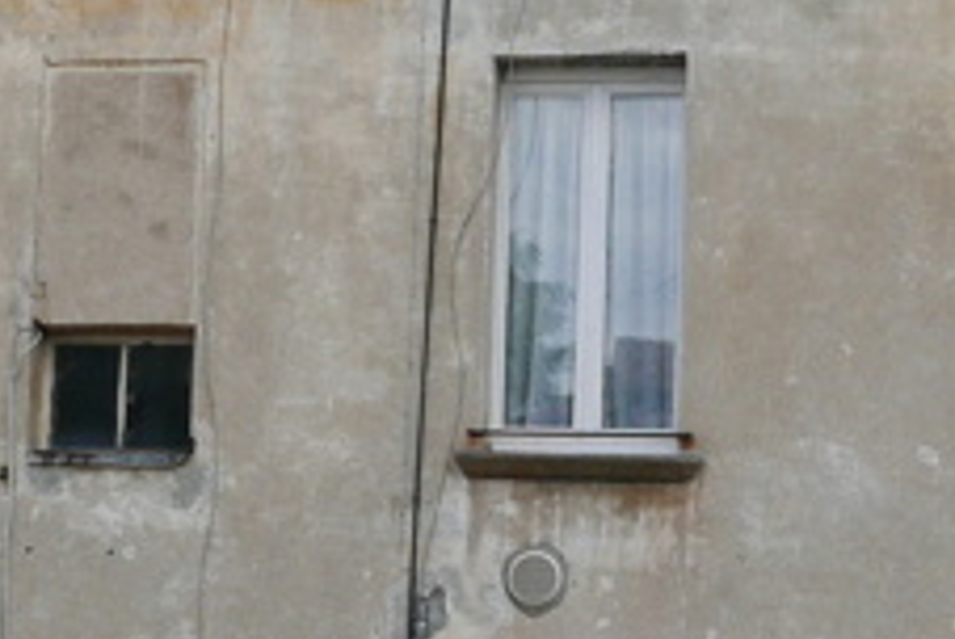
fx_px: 4064
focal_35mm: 153
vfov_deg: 8.9
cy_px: 702
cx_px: 953
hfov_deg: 13.2
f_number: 5.6
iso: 200
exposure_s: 1/250
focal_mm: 13
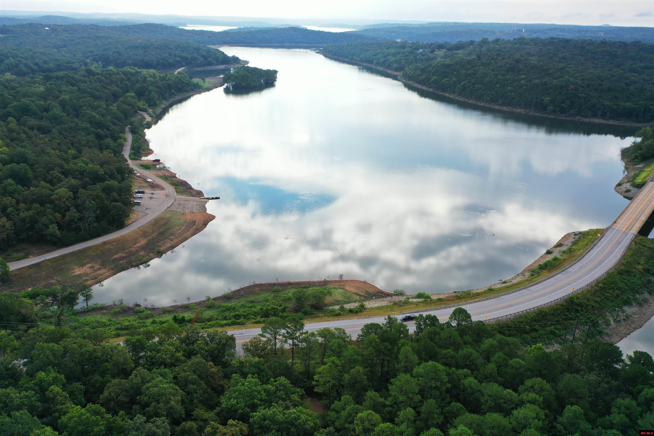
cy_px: 218
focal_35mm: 28
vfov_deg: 46.4
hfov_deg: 65.5
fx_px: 509
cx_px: 327
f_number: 2.8
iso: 100
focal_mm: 10.26
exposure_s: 1/1000
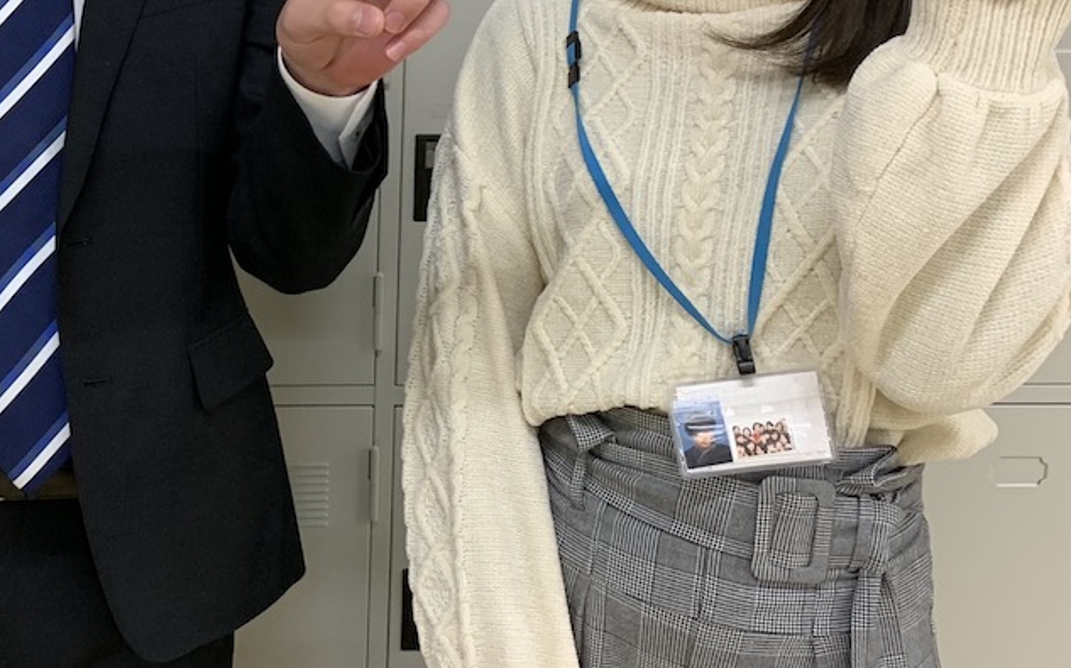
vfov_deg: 20.8
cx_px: 71
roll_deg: -0.7
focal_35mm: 61
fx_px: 1780
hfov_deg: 31.6
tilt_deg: -8.5
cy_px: 47
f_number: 1.8
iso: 100
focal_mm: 4.25
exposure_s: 1/103
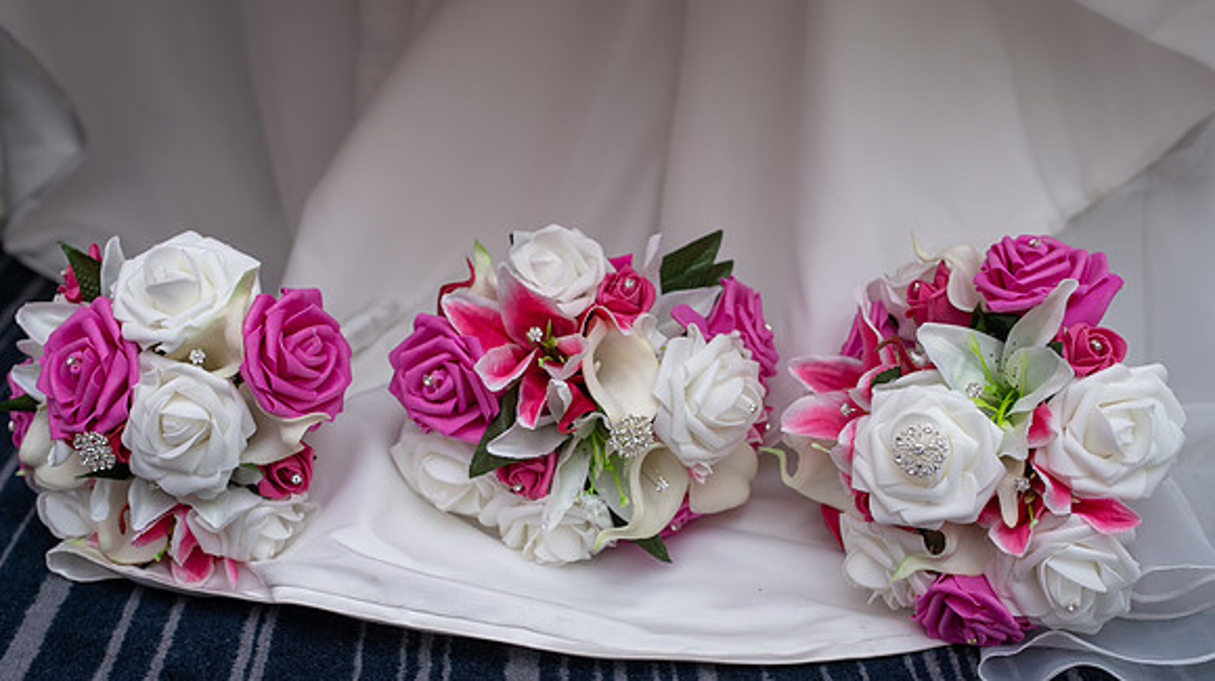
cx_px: 567
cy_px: 429
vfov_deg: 28.0
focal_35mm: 42
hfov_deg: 48.1
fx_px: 1359
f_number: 3.5
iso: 100
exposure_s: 1/100
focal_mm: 35
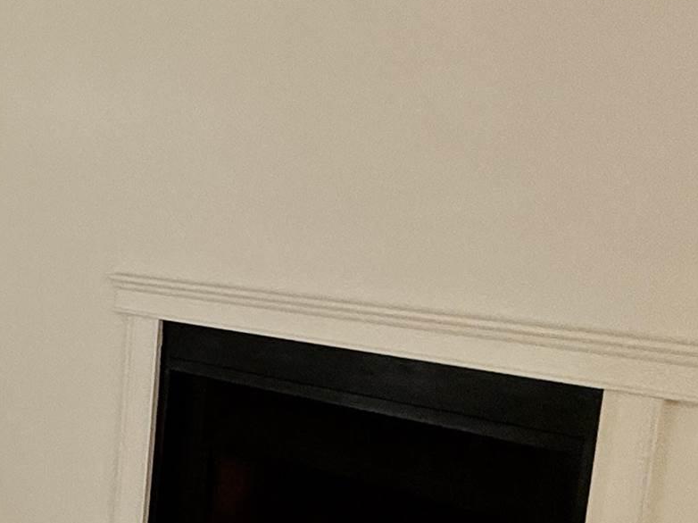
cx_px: -293
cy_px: 315
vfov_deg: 26.5
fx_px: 1109
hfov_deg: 27.0
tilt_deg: -8.2
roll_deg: -1.0
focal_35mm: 55
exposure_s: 1/120
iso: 125
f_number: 2.2
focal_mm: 2.22
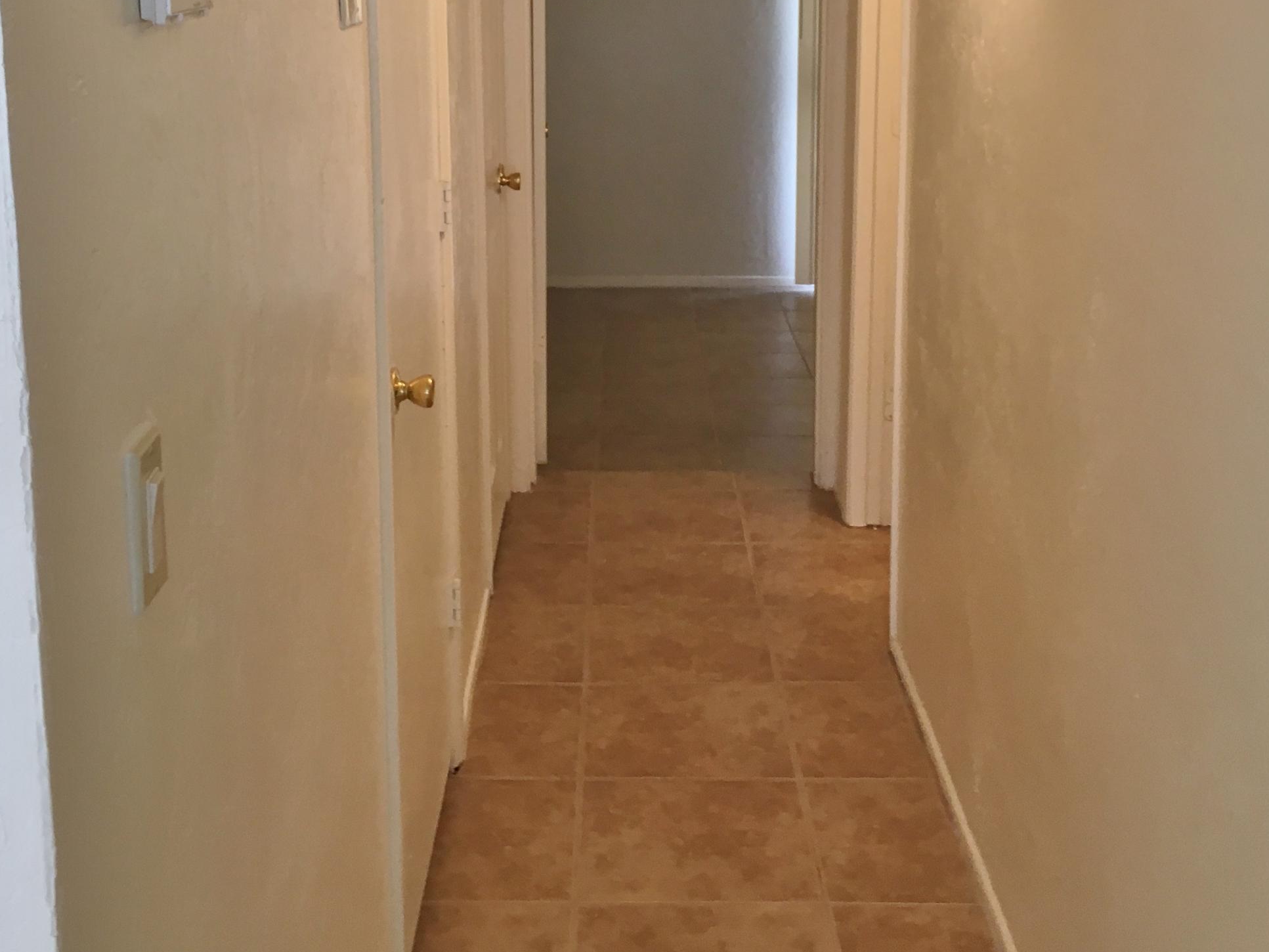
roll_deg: -0.8
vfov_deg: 31.6
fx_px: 1650
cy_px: 230
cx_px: 570
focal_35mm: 45
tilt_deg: -8.1
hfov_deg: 42.0
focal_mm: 4.15
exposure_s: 1/30
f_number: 2.2
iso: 50
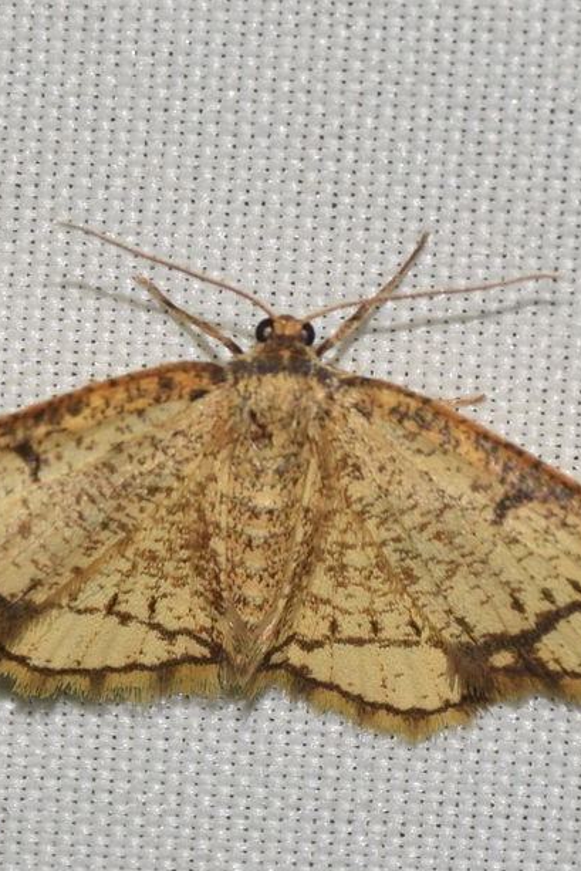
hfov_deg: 4.2
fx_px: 7959
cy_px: 452
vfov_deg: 6.3
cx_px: 256
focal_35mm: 329
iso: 125
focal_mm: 140
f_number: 10
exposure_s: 1/160
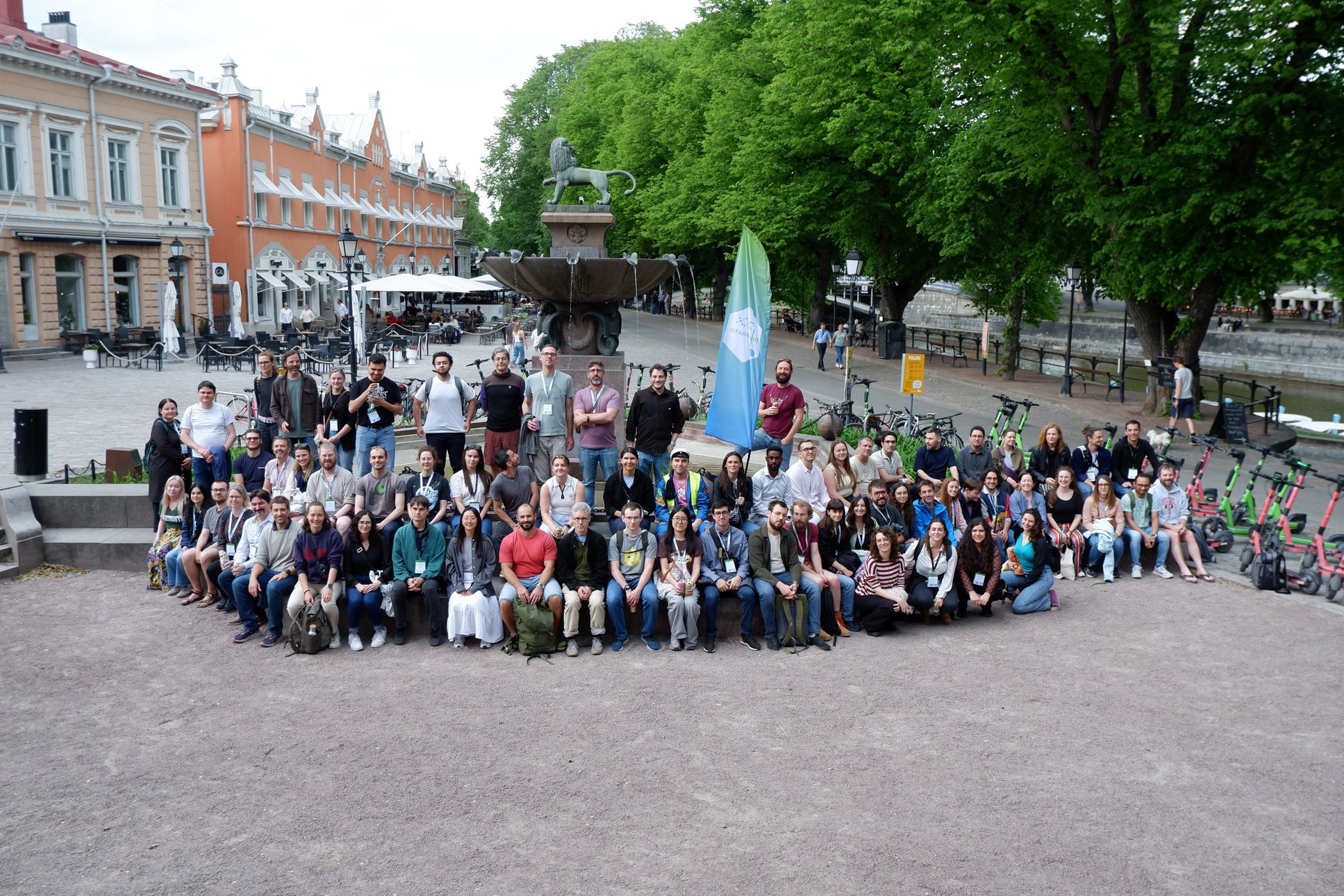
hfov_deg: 61.9
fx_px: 1120
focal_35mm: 30
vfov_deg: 43.6
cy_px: 445
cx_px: 677
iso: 250
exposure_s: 1/125
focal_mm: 19.7
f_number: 4.5
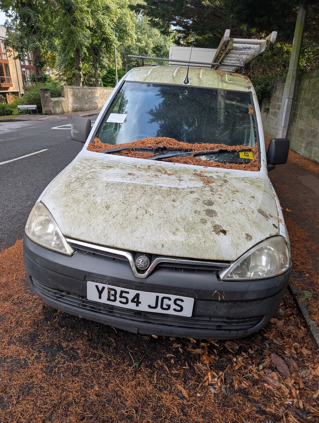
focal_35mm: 24
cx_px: 160
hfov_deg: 56.9
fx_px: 294
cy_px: 212
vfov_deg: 71.5
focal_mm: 6.9
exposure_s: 1/106
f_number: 1.68
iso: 18
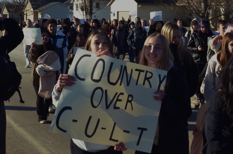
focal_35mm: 45
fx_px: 291
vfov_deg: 29.7
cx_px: 116
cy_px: 77
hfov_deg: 43.7
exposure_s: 1/400
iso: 1600
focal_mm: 30
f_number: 16
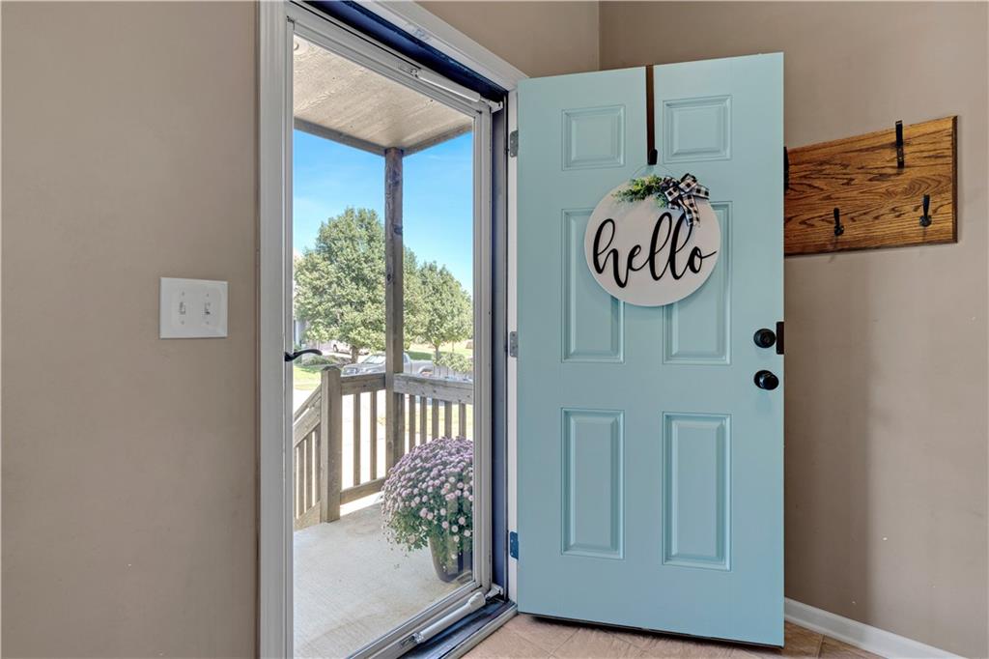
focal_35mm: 17
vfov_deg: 70.4
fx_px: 467
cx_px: 494
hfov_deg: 93.3
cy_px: 330
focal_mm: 17
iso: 100
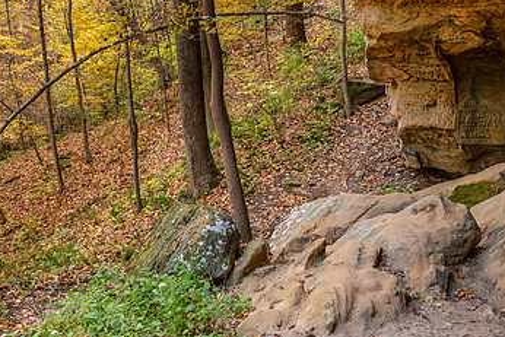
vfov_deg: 28.7
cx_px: 187
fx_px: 660
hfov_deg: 41.6
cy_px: 174
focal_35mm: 47
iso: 2500
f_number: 8
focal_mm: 28
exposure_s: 1/80
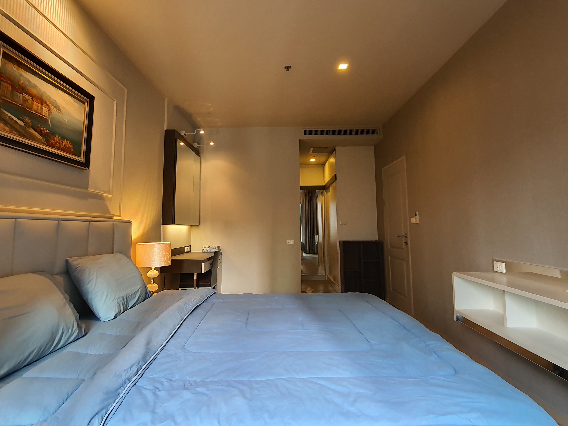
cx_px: 272
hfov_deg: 84.6
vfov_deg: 68.5
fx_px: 312
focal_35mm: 19
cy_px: 188
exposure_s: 1/50
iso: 160
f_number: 2.2
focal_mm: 1.8
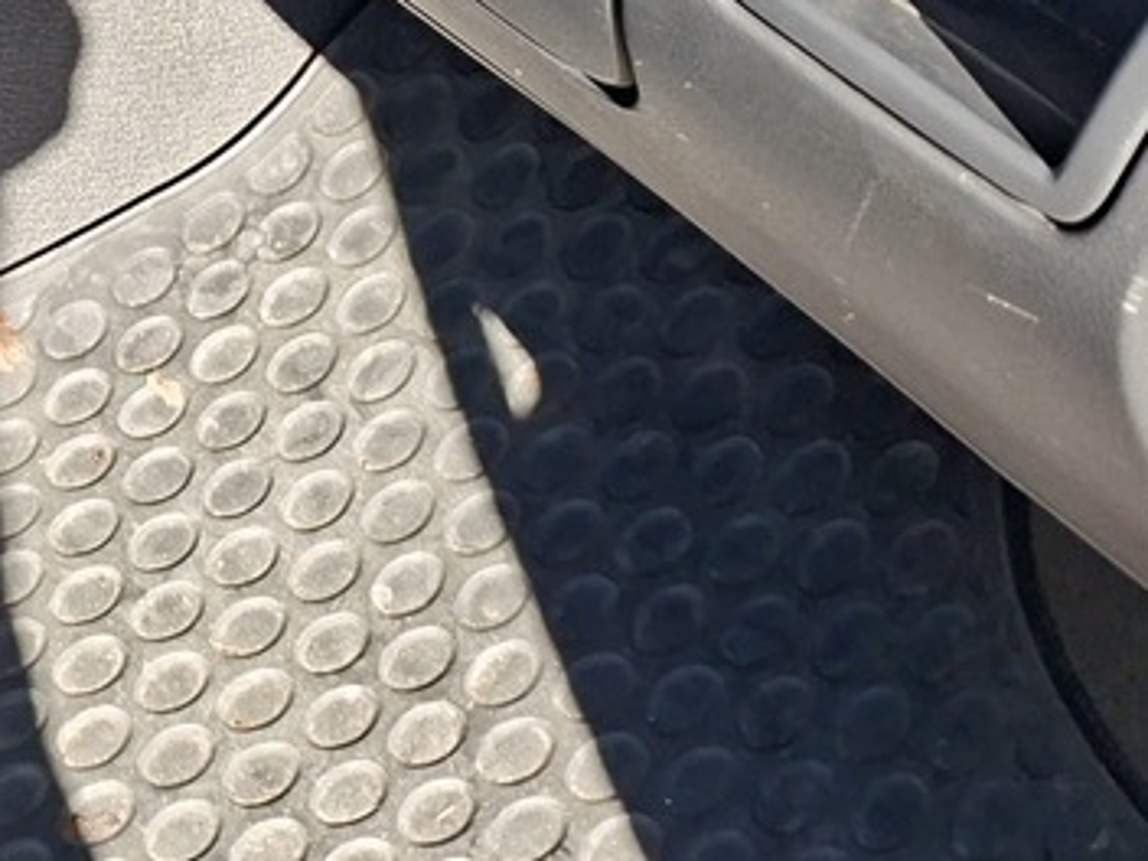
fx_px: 3117
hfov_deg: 16.9
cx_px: -972
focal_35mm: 94
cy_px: -757
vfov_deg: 13.8
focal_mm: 5.54
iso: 40
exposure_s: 1/454
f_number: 1.8
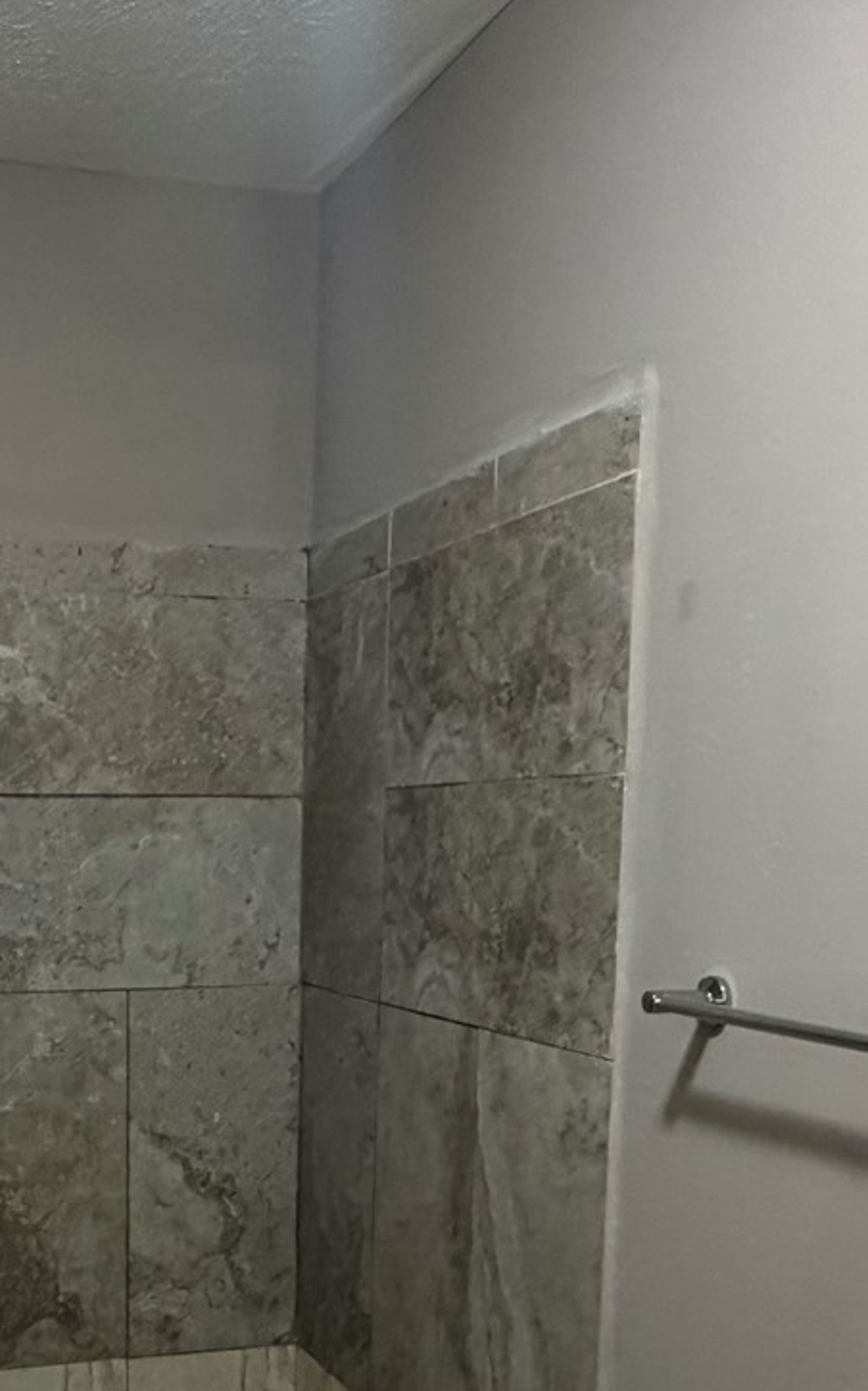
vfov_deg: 45.7
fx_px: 1591
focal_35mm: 42
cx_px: 104
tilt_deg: -8.8
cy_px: 1034
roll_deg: +0.0
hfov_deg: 29.4
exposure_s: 1/60
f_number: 2.2
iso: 320
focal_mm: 2.22
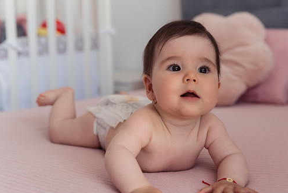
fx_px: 512
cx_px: 160
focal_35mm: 64
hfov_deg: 31.4
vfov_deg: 21.3
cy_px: 108
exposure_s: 1/250
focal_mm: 52
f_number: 3.2
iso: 800
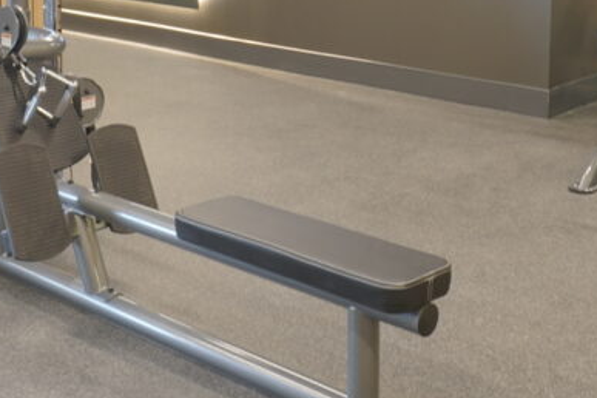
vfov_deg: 19.4
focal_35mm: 67
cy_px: -43
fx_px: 1111
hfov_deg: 30.1
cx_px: 290
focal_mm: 16
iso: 100
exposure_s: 6
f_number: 18
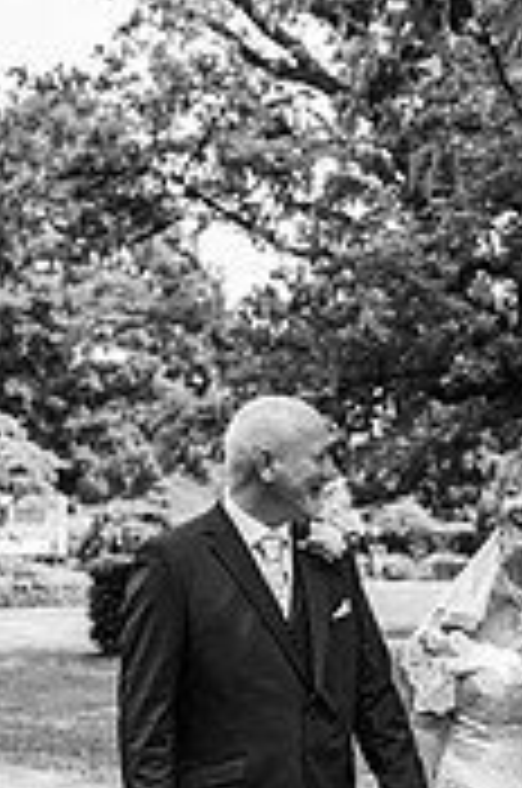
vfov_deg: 22.6
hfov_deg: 14.9
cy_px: 513
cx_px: 524
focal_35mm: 90
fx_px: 1965
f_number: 2.2
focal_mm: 35
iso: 100
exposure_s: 1/1600
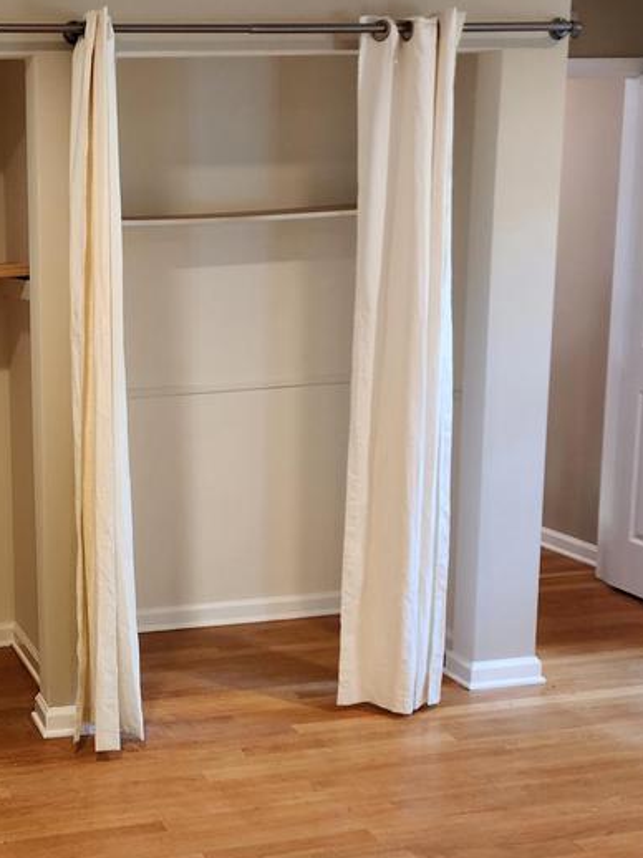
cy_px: 427
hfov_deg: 28.4
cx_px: -2
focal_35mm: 48
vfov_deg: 39.7
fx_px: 1190
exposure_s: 1/120
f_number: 1.8
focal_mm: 6.4
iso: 500
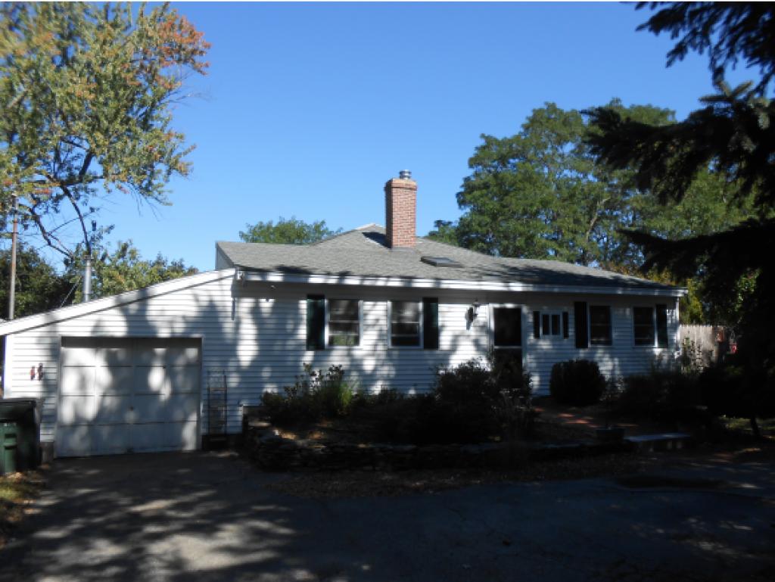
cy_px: 291
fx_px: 582
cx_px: 388
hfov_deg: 67.3
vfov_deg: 53.1
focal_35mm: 26
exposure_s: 1/640
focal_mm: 4.6
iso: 80
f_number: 3.5
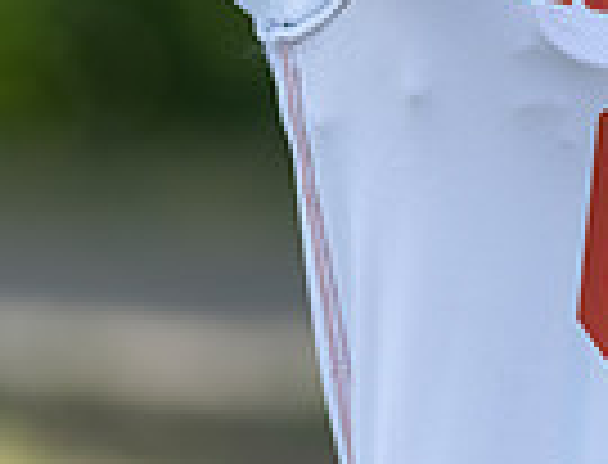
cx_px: 724
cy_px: -339
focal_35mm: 870
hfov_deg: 2.3
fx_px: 15376
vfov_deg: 1.7
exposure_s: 1/400
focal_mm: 162
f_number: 2.8
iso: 100
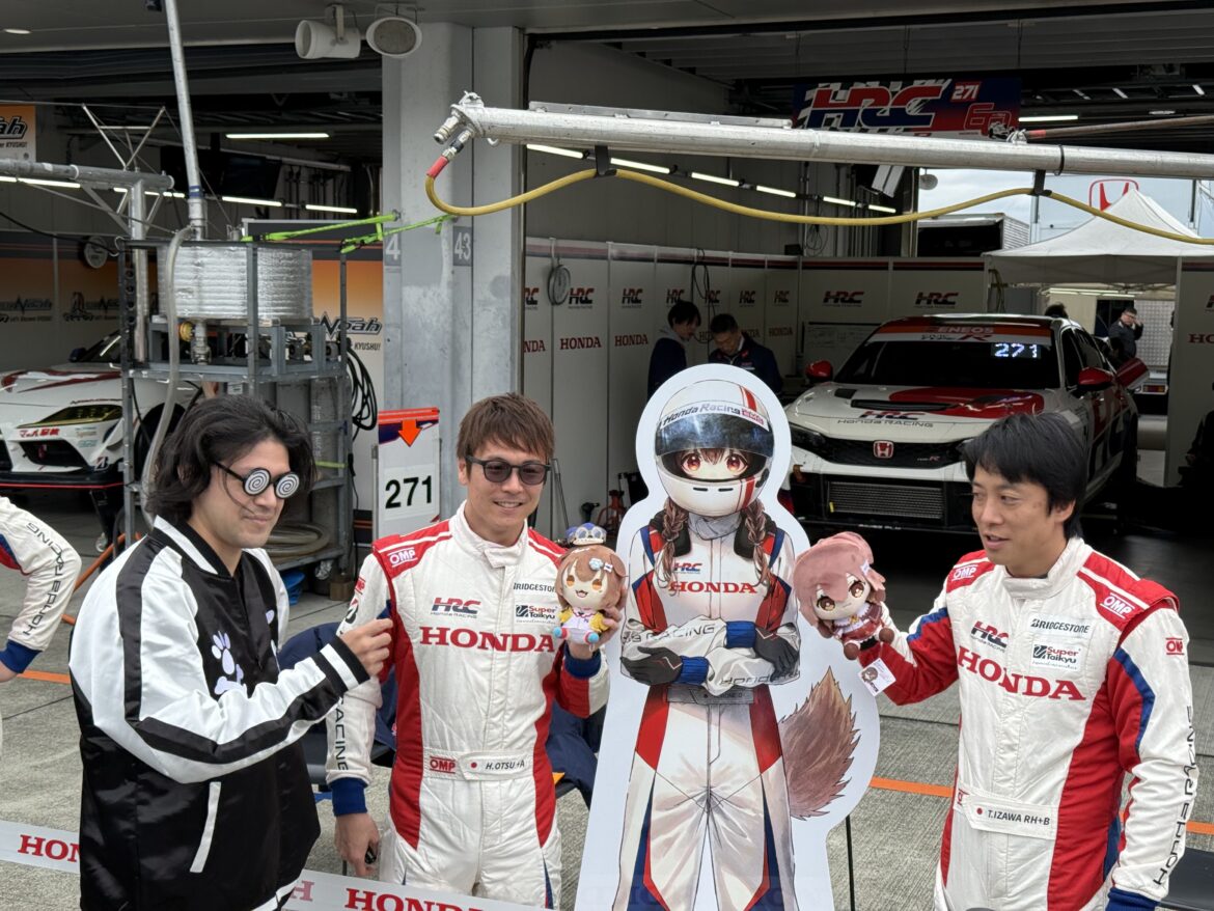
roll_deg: -0.1
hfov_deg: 39.6
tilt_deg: -7.5
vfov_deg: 30.3
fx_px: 1684
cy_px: 456
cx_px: 607
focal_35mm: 48
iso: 80
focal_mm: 6.76
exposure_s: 1/1838
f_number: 1.78
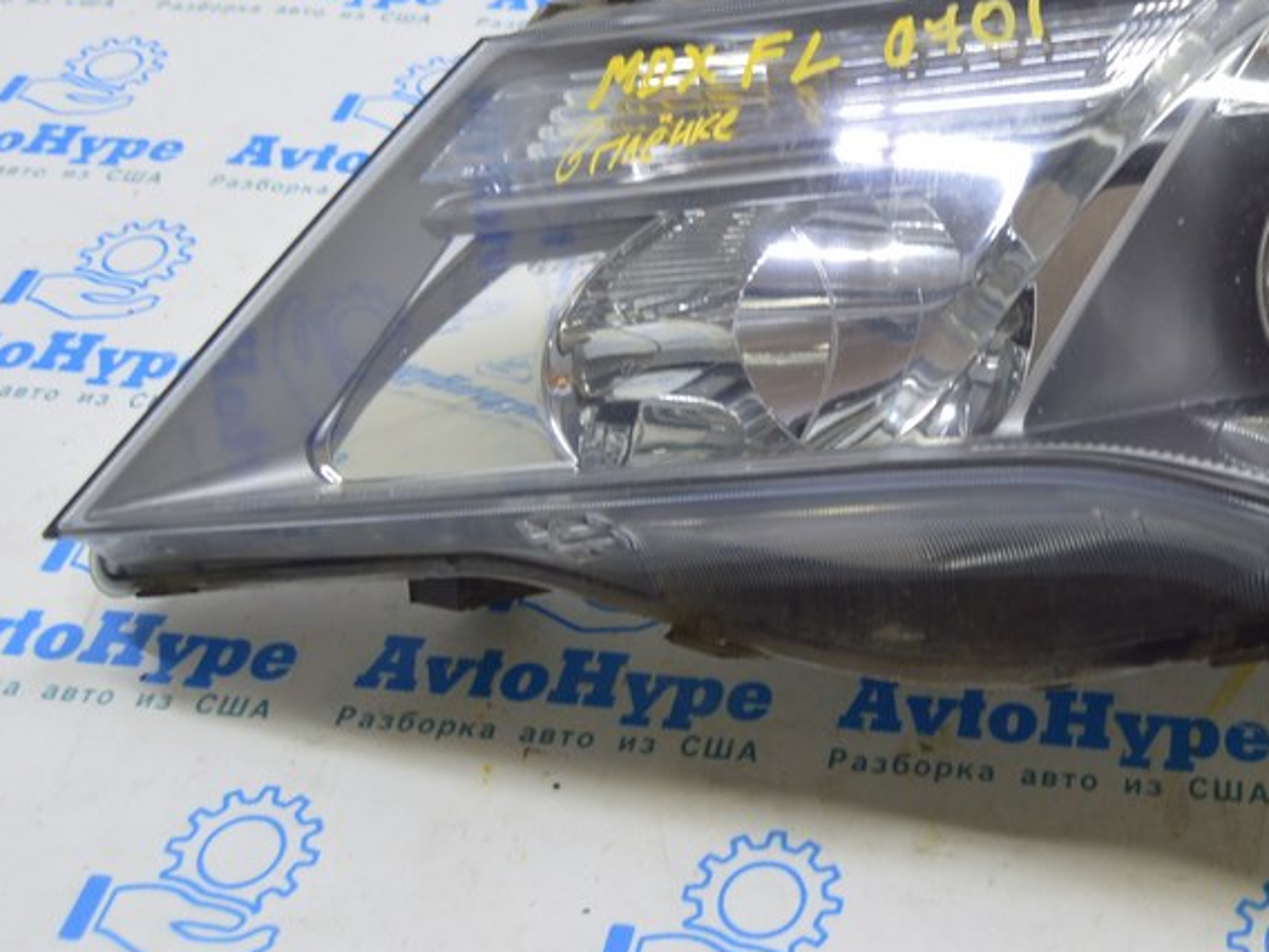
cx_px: 1028
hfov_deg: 35.5
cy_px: 209
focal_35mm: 52
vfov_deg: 27.5
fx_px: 1906
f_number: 5.6
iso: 400
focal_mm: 20
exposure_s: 1/20
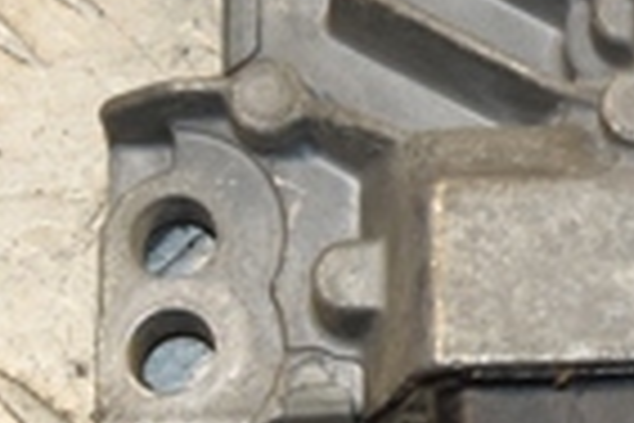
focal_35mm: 285
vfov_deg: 4.8
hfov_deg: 7.1
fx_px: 5019
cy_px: -112
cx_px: 985
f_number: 6.3
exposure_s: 1/200
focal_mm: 42
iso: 800
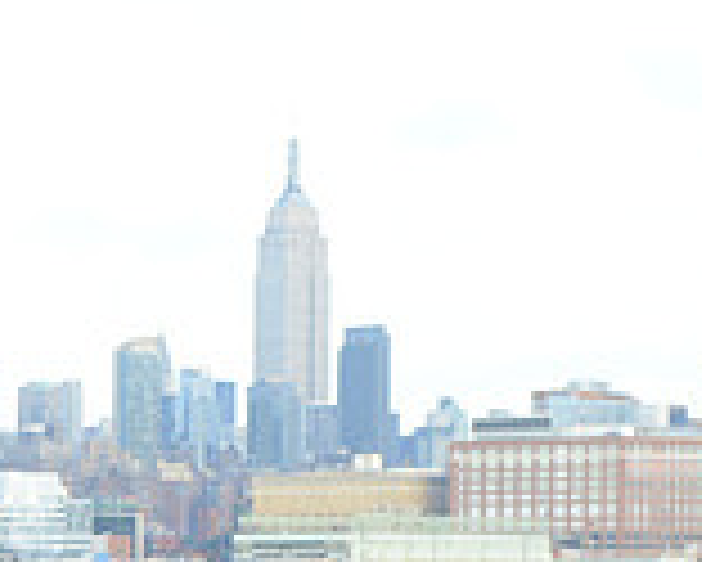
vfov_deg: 7.9
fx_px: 3992
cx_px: -122
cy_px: 861
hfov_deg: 9.9
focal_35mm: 192
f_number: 8
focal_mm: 55
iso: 250
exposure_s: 1/80
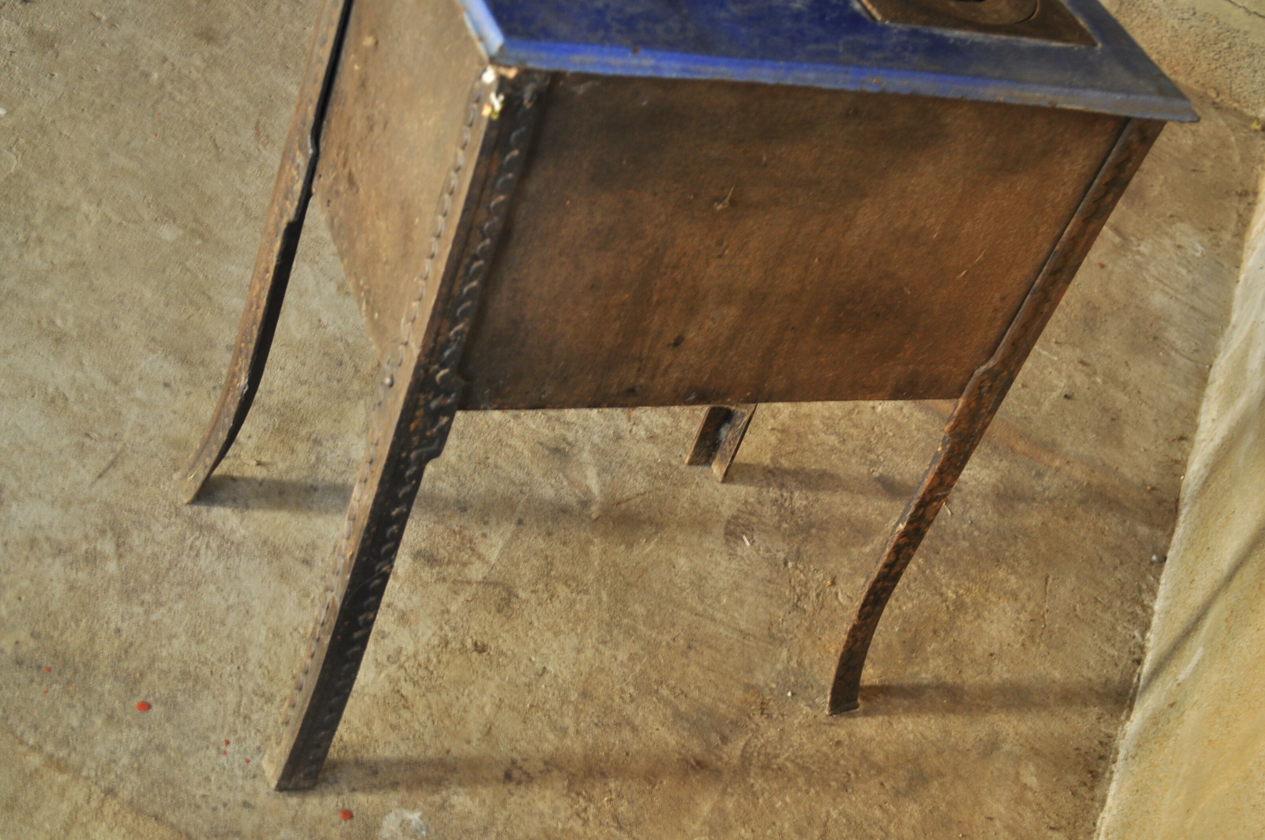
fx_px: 1843
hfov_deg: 37.9
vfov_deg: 25.7
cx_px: 632
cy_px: 420
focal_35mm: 52
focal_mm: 35
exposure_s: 1/13
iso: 200
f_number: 5
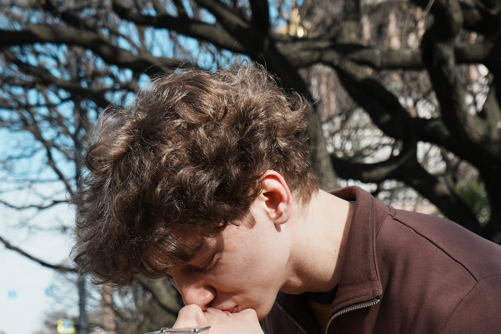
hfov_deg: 25.3
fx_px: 1113
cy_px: 324
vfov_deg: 16.7
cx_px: 300
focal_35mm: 80
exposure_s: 1/800
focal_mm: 35
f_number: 5.6
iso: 160
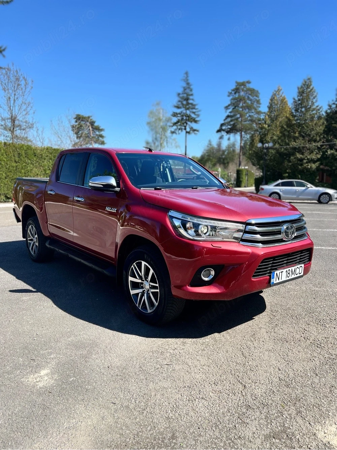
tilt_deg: -7.4
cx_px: 168
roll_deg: -0.2
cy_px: 225
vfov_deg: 67.3
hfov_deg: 53.0
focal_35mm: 26
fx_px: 338
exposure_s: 1/2208
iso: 50
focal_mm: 5.7
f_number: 1.5
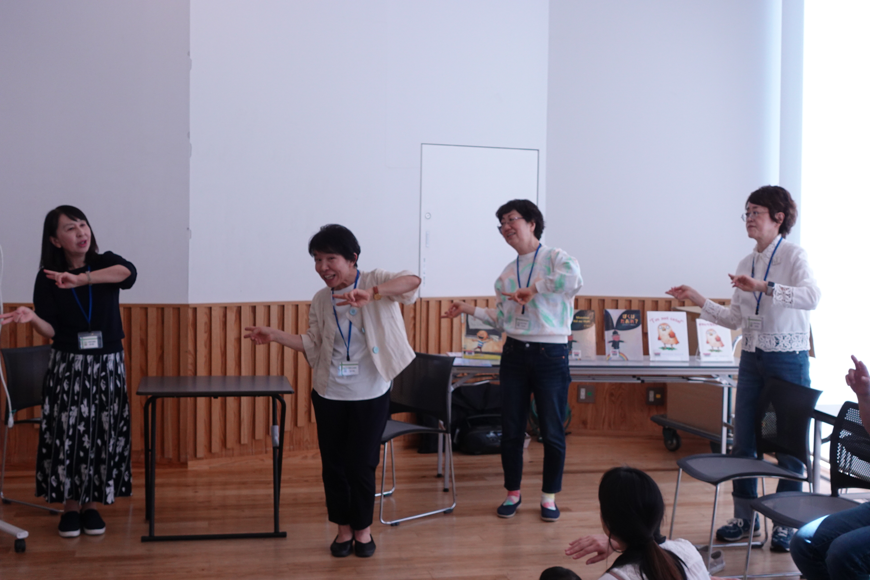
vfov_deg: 27.0
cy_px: 290
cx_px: 435
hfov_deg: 39.6
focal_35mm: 50
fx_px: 1208
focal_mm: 18.3
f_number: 4
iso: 800
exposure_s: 1/640
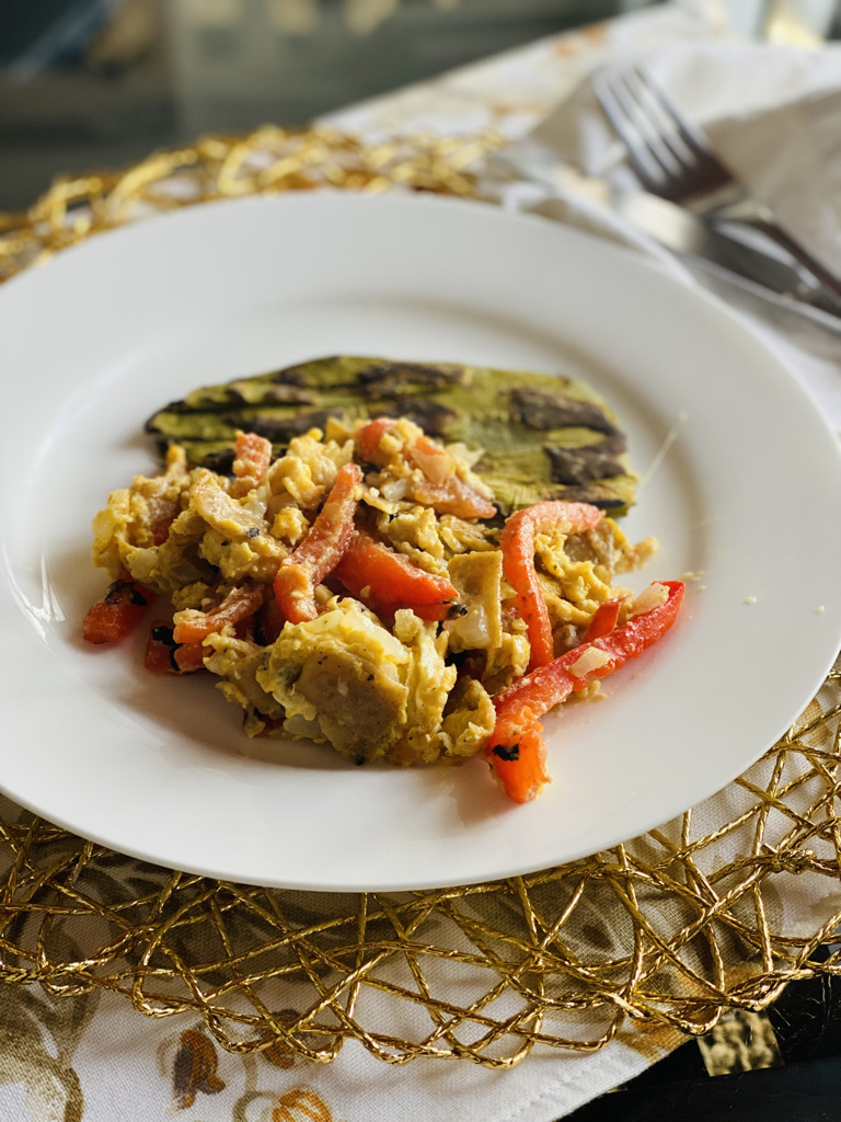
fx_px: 1684
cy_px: 561
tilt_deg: -45.4
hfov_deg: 28.0
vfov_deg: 36.8
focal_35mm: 52
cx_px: 420
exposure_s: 1/122
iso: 125
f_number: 2
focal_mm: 6
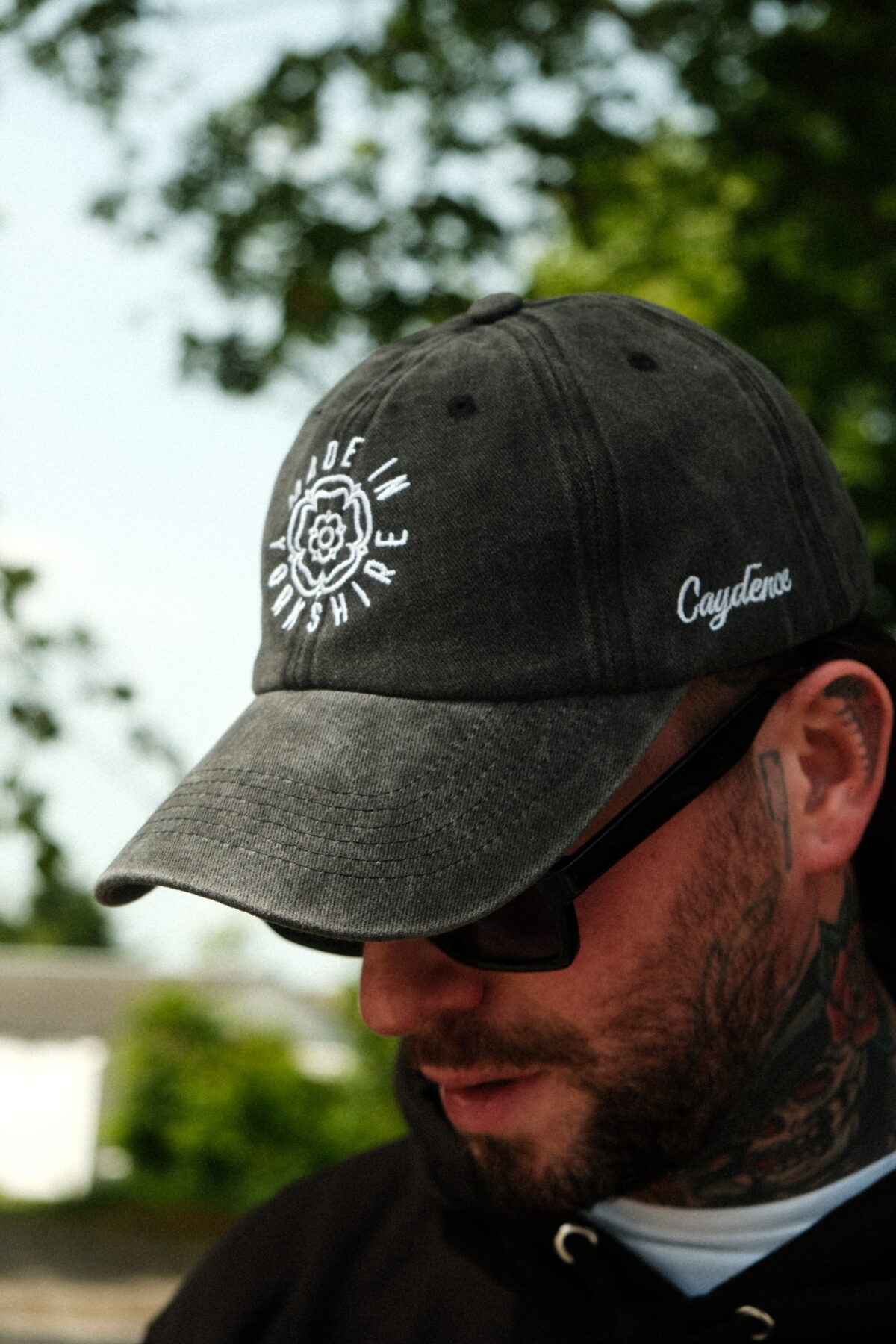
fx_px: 2091
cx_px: 448
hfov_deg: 24.2
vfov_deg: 35.6
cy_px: 672
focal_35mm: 56
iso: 160
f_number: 4
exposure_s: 1/640
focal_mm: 37.4
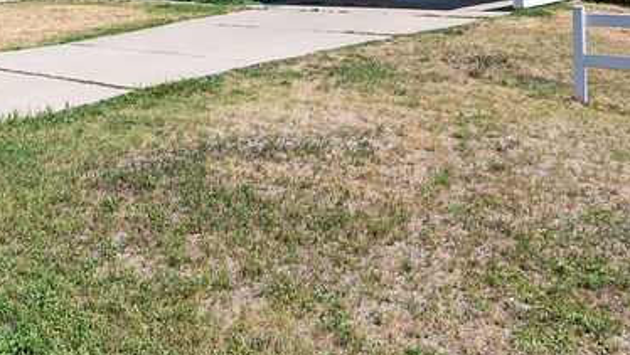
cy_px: -83
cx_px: 206
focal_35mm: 43
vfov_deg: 24.8
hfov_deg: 46.5
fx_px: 719
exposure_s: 1/5000
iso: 400
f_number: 4.5
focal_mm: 10
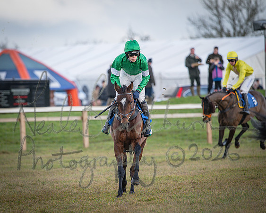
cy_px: 106
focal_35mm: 450
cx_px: 107
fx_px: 3545
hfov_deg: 4.3
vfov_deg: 3.4
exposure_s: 1/1250
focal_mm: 400
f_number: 5
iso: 800
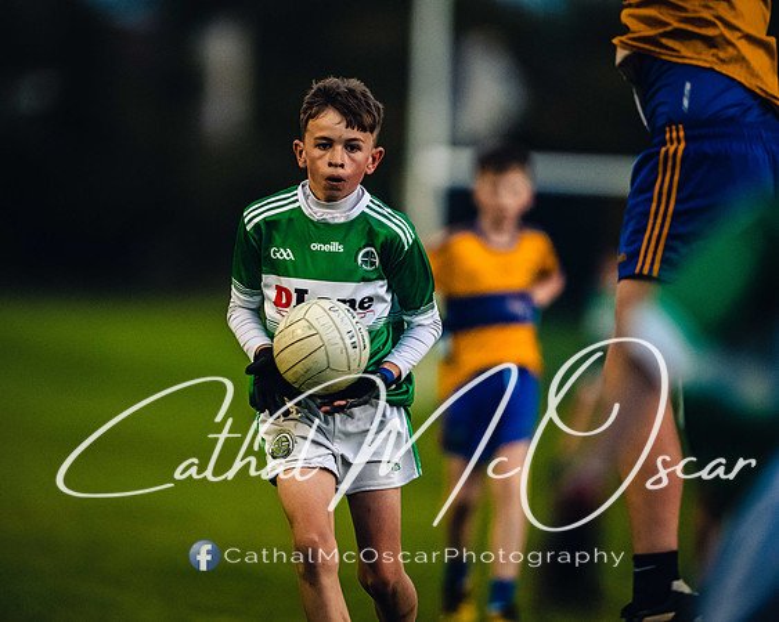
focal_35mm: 450
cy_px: 311
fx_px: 10382
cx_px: 312
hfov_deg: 4.3
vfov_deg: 3.4
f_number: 2.8
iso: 4000
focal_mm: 400
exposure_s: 1/500
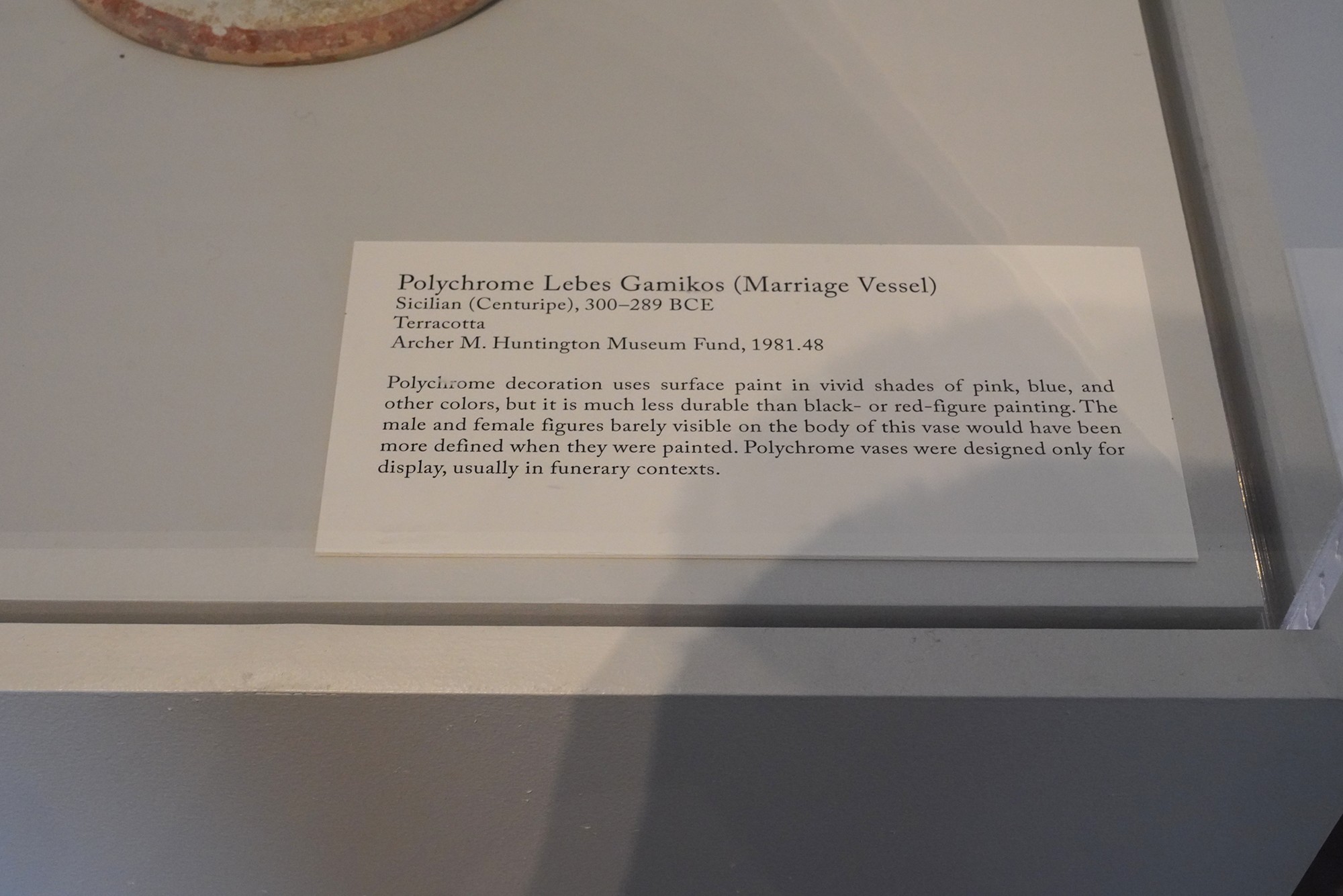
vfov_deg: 26.0
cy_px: 448
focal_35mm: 52
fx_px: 1940
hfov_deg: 38.2
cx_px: 672
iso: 8000
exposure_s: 1/100
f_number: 11
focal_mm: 52
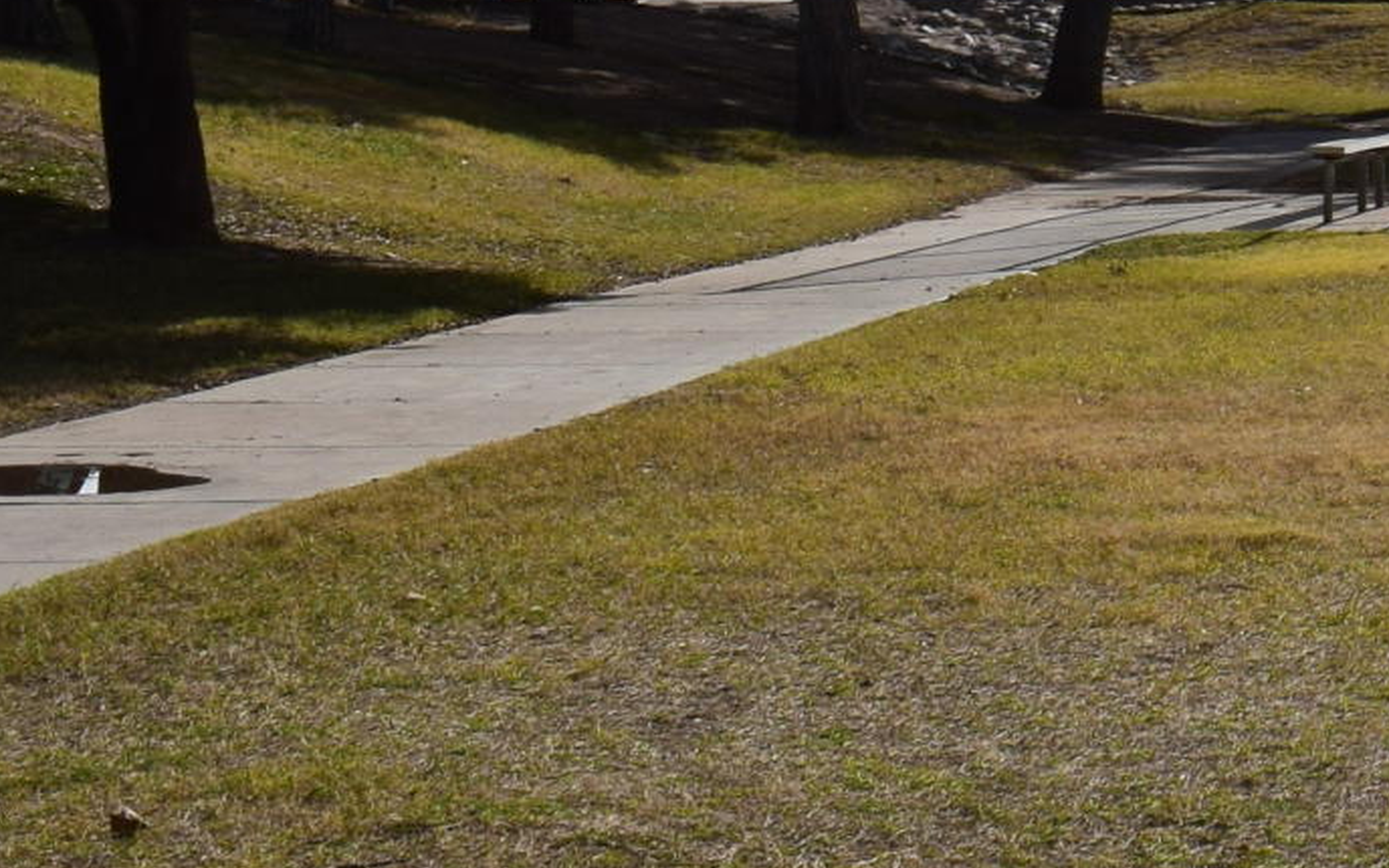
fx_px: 4543
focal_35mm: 120
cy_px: -14
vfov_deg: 10.8
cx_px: 2956
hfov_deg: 14.0
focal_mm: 18
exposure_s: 1/500
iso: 200
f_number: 11
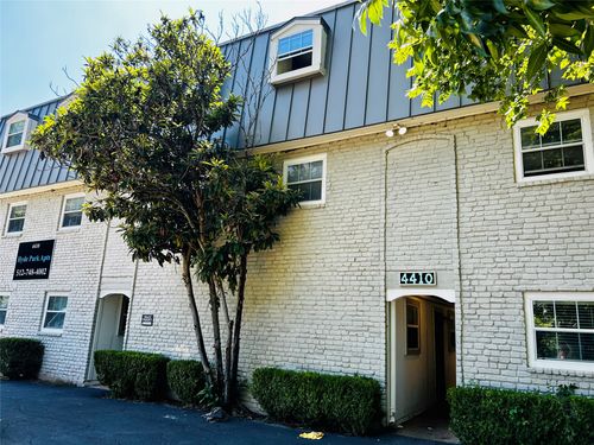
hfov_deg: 67.3
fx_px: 446
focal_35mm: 26
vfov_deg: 53.1
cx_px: 297
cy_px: 222
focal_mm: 5.7
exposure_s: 1/552
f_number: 1.5
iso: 50
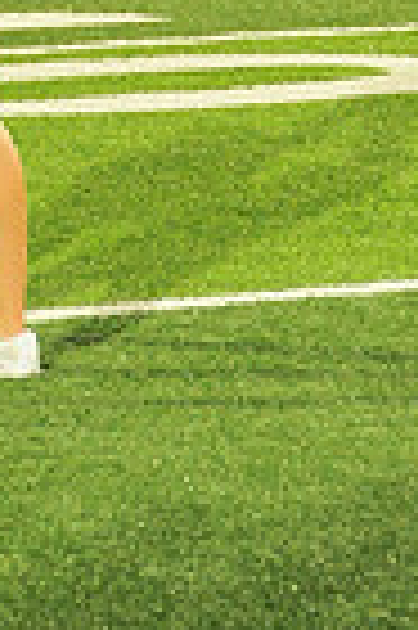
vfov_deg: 5.0
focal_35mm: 405
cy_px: -616
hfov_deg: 3.4
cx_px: -238
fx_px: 7071
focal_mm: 98
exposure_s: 1/80
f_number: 6.3
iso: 2000
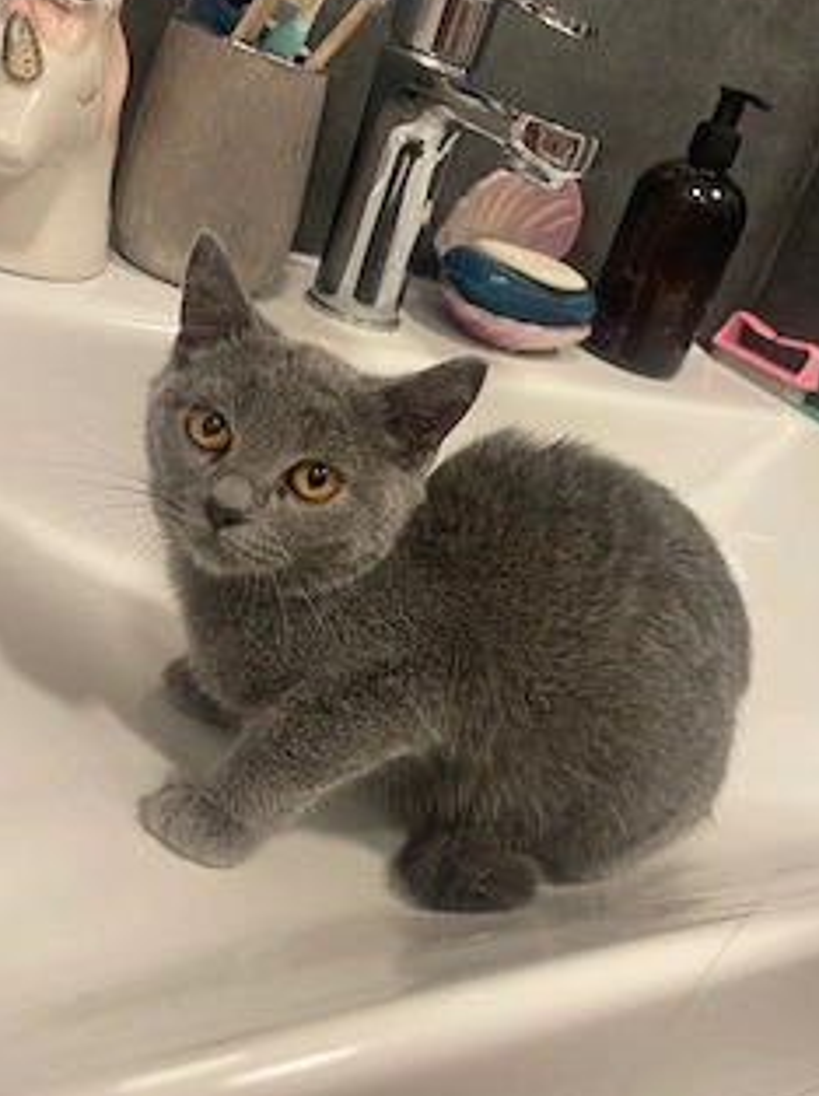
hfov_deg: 44.0
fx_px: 1012
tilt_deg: -23.1
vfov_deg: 56.9
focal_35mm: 32
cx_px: 462
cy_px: 532
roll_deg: -19.3
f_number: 1.6
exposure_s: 1/50
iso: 80
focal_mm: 5.1
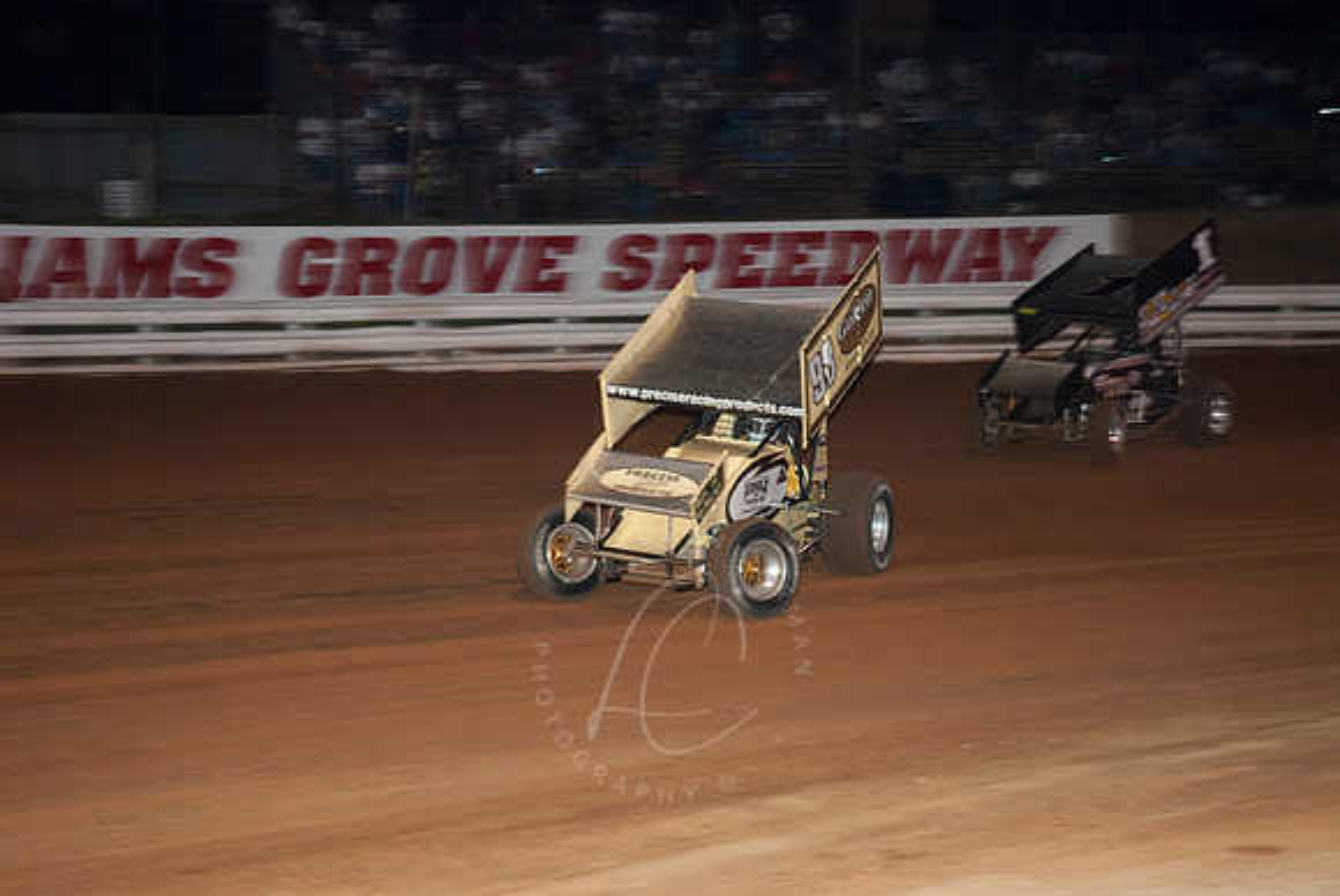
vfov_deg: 20.7
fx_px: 2459
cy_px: 448
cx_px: 670
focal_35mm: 66
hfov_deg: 30.5
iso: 250
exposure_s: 1/125
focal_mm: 44
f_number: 4.2
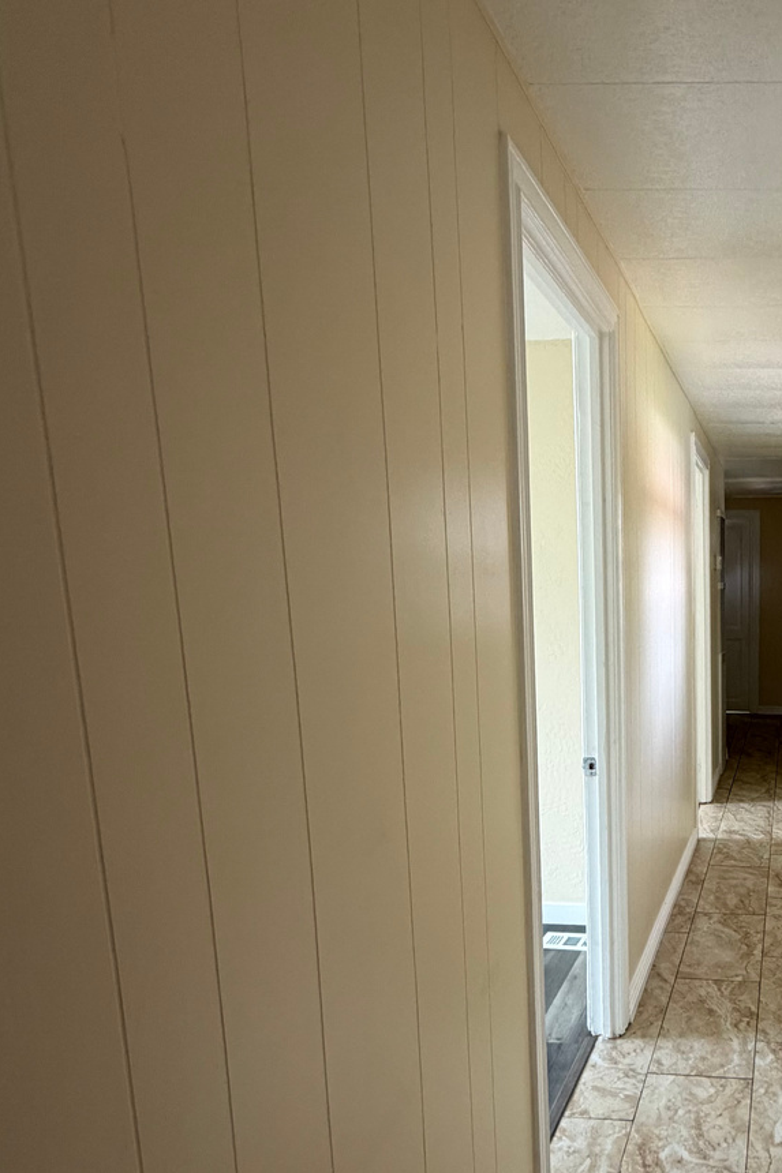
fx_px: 847
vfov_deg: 68.2
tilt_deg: -9.0
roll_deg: -1.3
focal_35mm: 26
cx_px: 734
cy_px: 742
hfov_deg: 44.1
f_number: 2.2
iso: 200
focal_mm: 2.22
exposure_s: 1/121
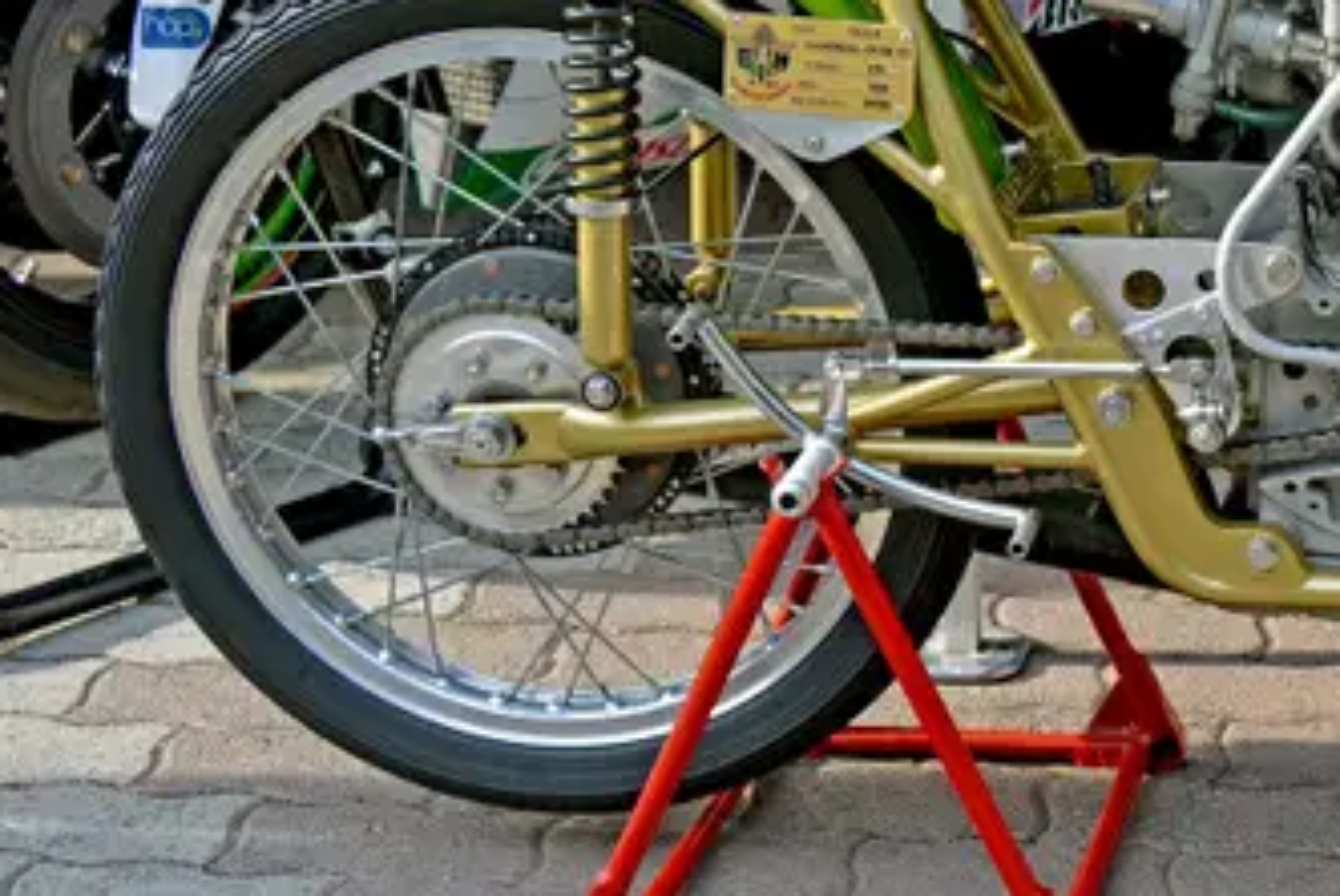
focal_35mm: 90
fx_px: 3360
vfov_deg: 15.0
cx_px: 1572
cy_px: 115
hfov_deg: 21.1
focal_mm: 25
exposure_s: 1/160
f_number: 6.3
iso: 200
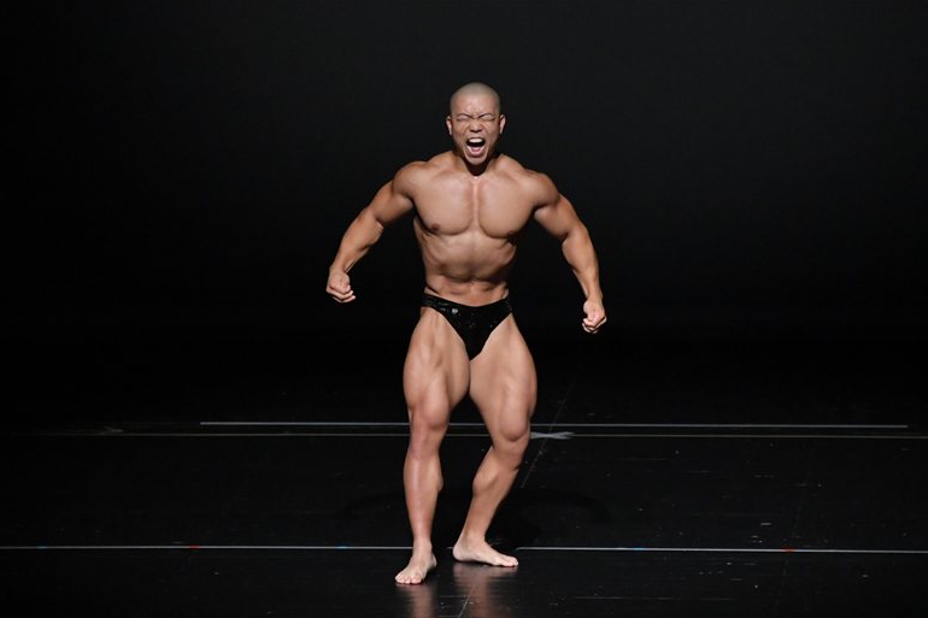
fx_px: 8169
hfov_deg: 6.5
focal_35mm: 317
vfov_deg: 4.3
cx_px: 465
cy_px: 308
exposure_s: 1/400
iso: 8000
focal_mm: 210
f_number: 5.6
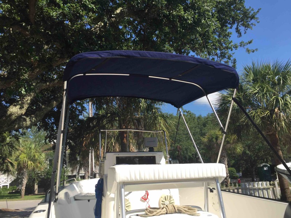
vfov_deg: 48.2
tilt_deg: +15.5
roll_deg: +2.6
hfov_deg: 61.7
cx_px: 146
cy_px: 109
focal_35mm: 29
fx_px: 244
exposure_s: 1/1412
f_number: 2.2
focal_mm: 4.15
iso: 32
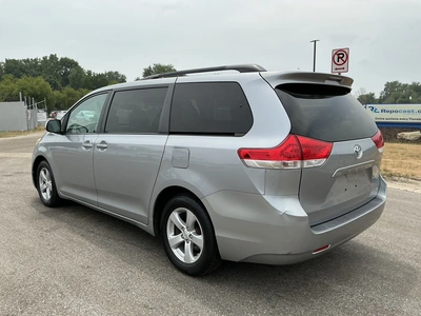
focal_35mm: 28
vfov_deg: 49.7
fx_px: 341
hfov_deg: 63.4
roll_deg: +0.2
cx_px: 210
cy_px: 158
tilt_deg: -5.0
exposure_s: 1/1848
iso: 25
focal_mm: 3
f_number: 1.8
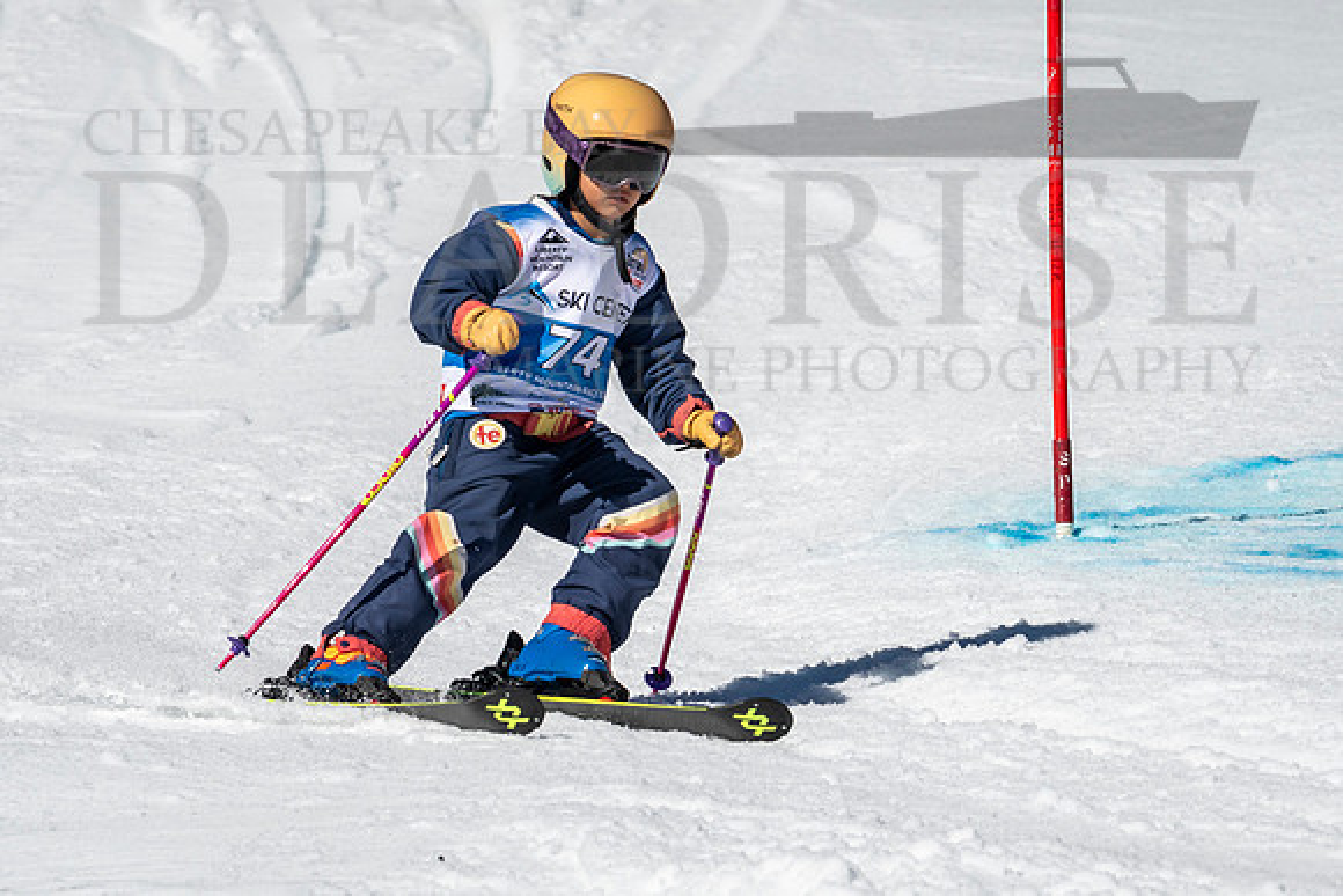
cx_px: 589
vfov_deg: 1.6
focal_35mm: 864
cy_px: 520
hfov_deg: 2.4
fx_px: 32242
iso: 200
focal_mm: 400
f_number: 8
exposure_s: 1/2000
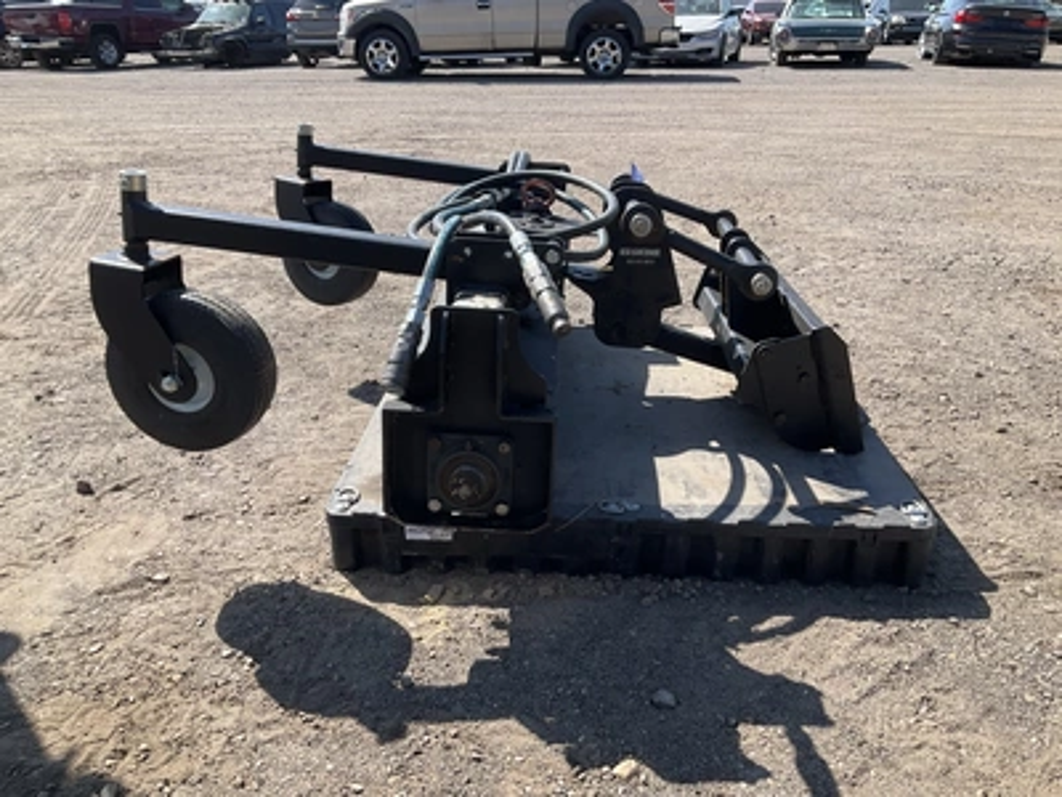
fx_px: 890
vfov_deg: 48.2
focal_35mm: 29
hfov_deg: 61.7
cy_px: 398
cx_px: 531
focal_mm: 3
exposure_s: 1/1076
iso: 25
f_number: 1.8
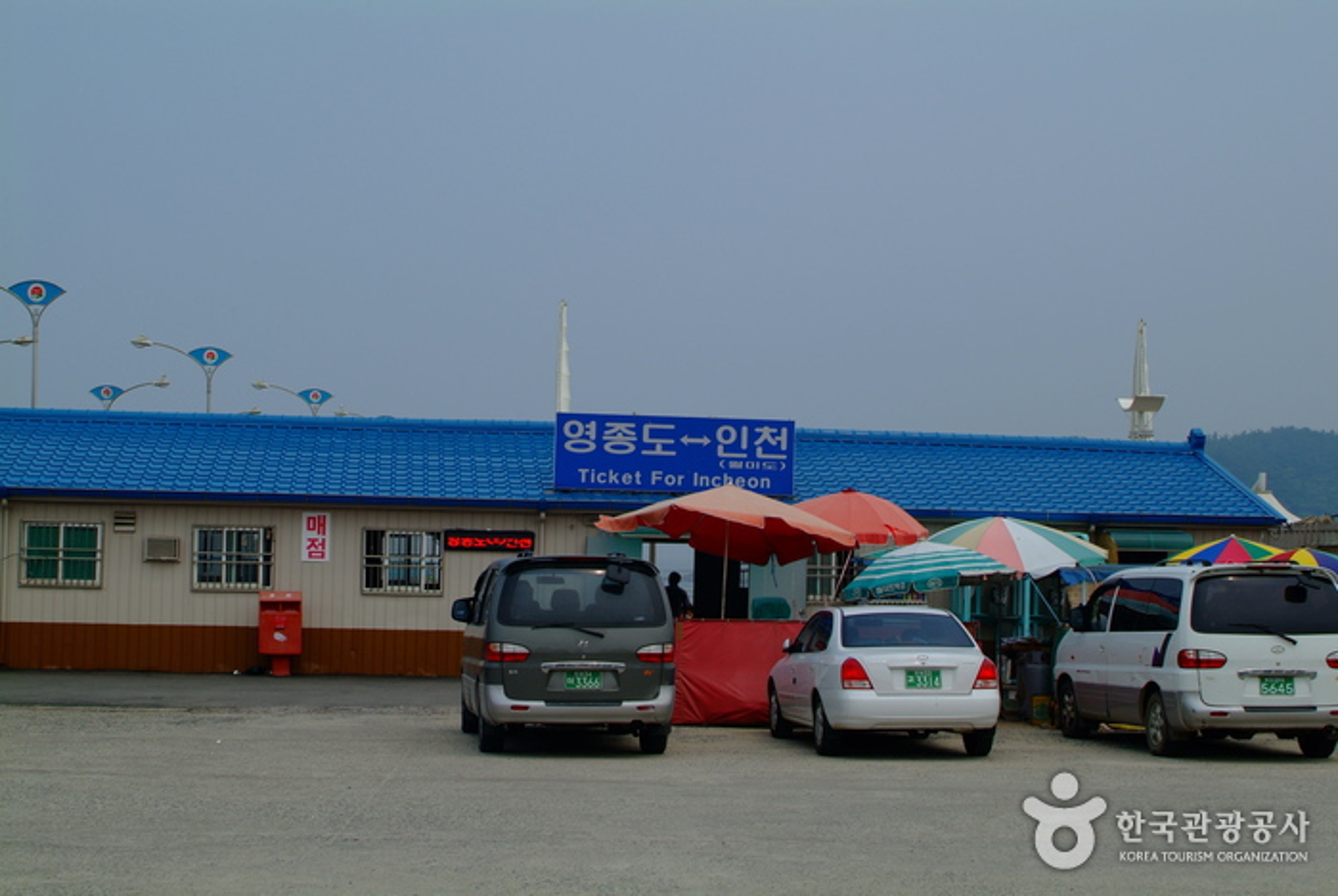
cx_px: 669
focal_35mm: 60
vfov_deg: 22.7
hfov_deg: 33.4
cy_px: 448
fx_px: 2233
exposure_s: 1/250
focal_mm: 40
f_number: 8
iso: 100
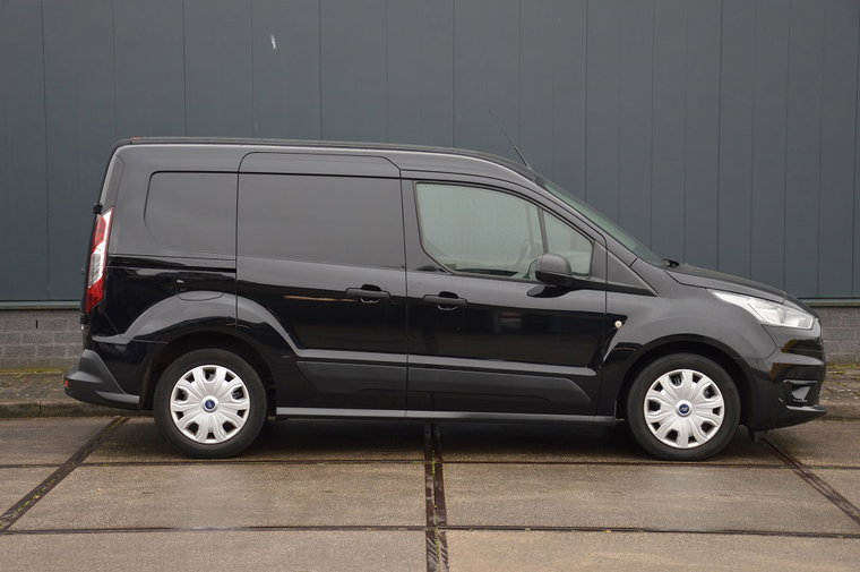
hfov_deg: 23.4
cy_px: 286
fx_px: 2076
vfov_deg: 15.7
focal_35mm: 87
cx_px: 430
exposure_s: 1/160
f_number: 5
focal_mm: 58
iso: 400
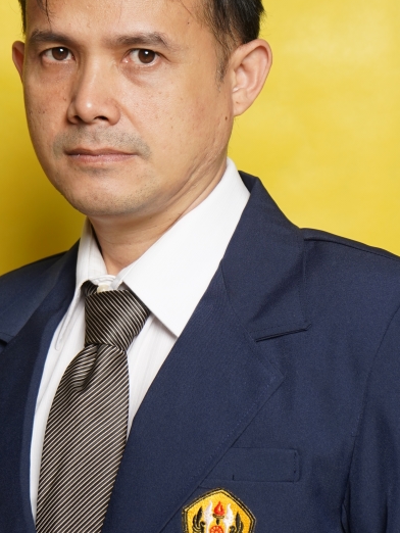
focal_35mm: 132
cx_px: 165
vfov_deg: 14.9
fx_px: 2032
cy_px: 230
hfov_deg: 11.2
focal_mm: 70
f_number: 6.3
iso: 250
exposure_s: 1/250
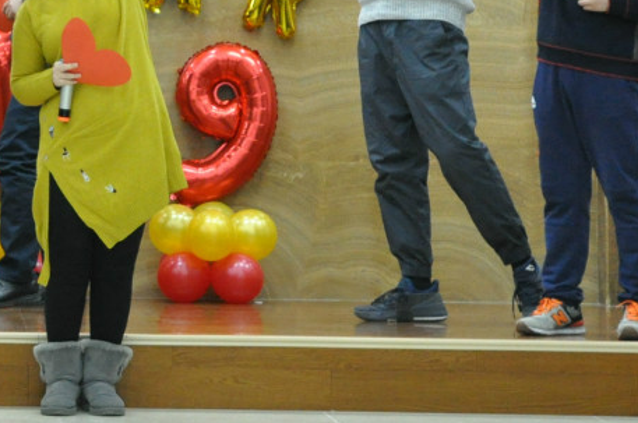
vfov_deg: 8.1
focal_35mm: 168
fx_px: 2972
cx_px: -52
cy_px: -49
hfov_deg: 12.1
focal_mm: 32
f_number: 5
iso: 1600
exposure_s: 1/50
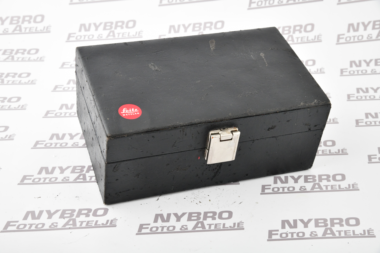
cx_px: 190
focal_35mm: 70
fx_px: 739
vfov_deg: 19.5
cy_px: 126
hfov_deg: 28.8
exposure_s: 1/200
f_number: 14
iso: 3200
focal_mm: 70
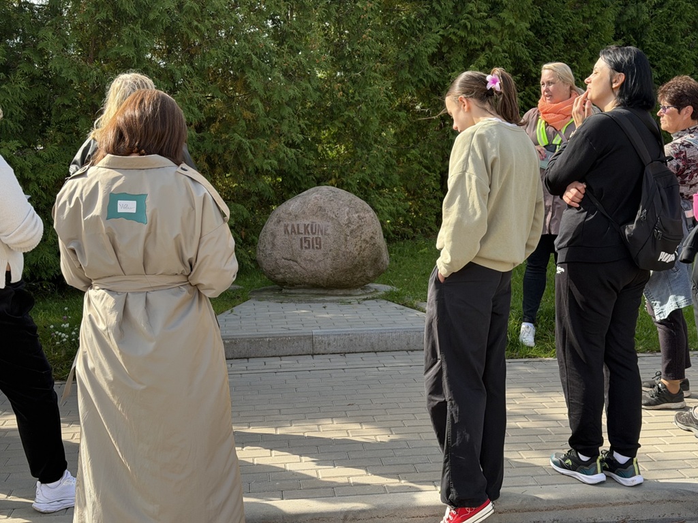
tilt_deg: -6.2
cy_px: 262
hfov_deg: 39.7
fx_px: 968
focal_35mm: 48
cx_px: 349
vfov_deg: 30.3
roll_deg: -0.6
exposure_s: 1/1353
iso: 64
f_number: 1.78
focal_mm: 6.76
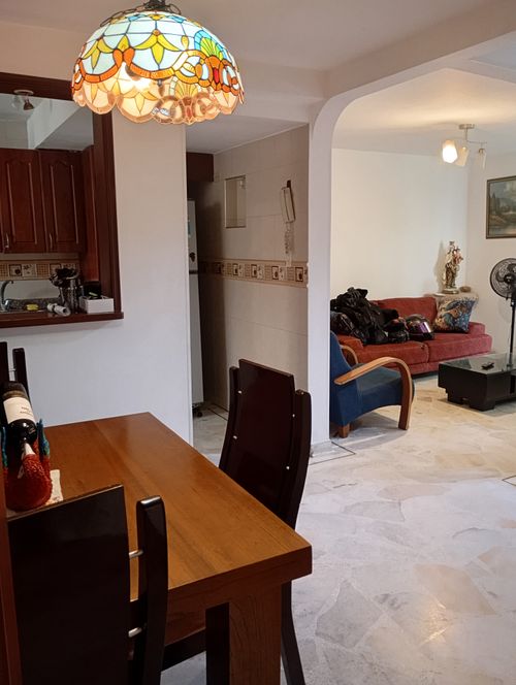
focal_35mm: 28
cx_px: 258
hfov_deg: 49.9
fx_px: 555
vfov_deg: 63.4
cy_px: 342
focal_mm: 4.27
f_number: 1.8
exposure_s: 1/20
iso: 1822
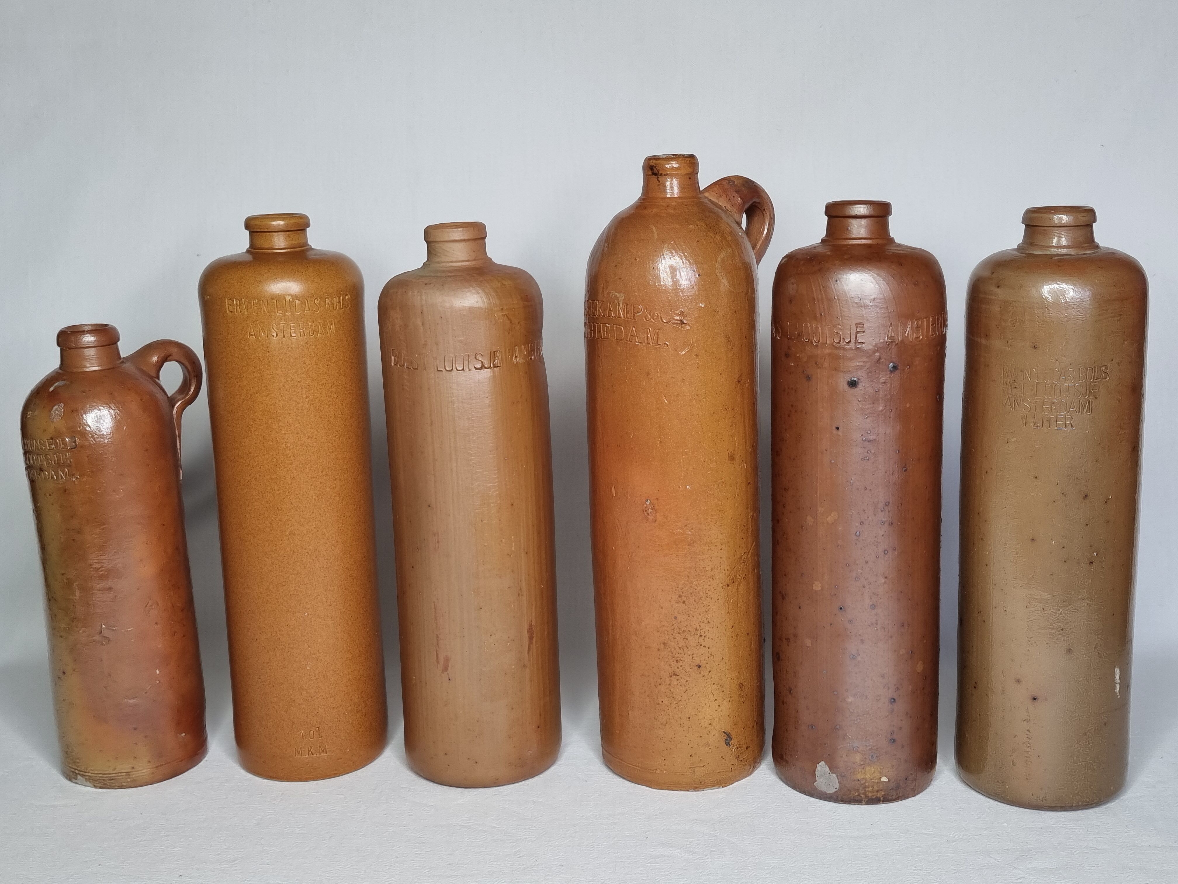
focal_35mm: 26
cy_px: 442
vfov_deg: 53.1
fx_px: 885
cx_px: 589
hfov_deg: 67.3
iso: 64
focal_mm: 5.4
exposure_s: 1/100
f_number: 1.8
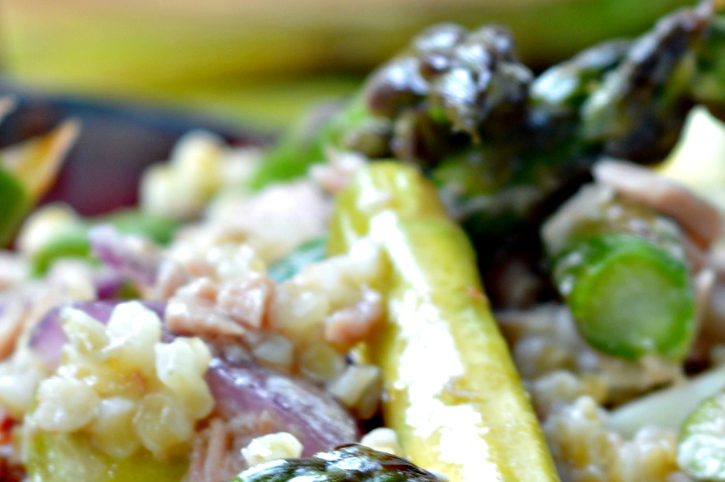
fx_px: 5141
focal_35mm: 256
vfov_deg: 5.4
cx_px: 481
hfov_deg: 8.1
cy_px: 434
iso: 100
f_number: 5.6
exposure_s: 1/15
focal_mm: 55
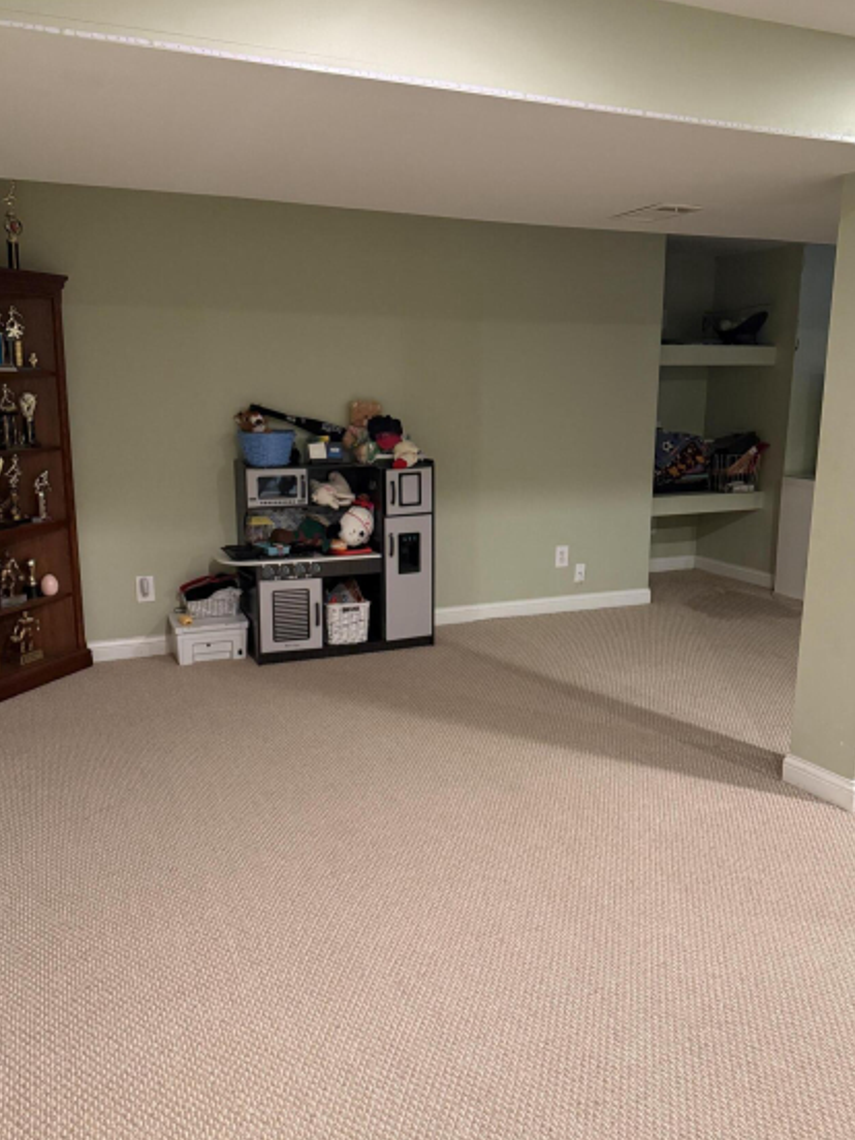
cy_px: 585
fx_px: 955
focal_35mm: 29
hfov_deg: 48.2
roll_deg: -0.3
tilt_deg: -11.4
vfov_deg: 61.7
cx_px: 448
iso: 640
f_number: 1.78
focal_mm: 6.76
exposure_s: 1/60
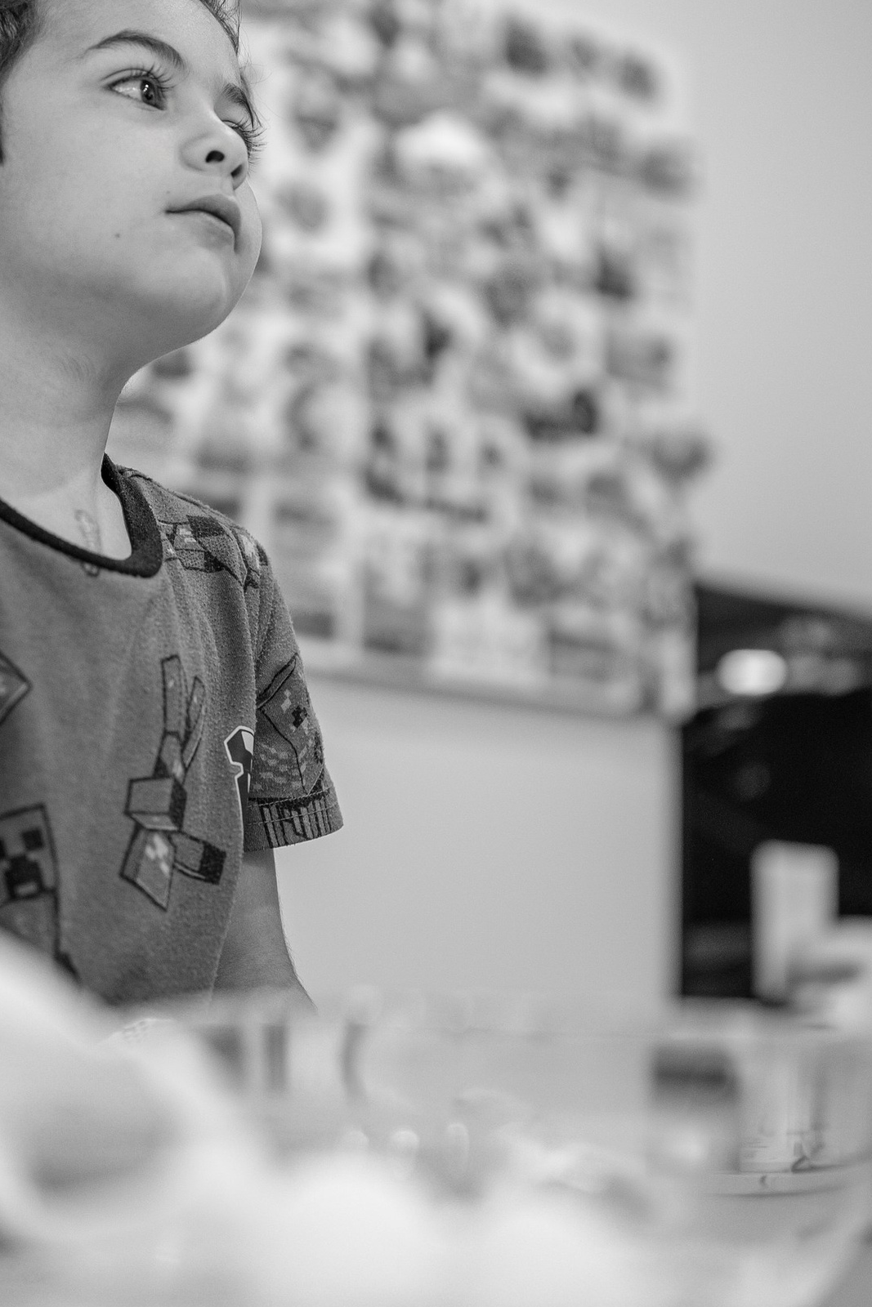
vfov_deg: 24.1
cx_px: 235
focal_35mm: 84
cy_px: 455
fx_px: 3051
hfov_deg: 16.2
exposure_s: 1/200
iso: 200
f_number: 1.2
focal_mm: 35
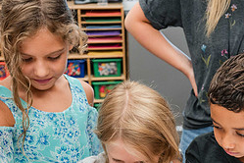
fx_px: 508
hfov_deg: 26.7
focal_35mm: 75
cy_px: 152
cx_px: 181
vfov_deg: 17.9
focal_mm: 30
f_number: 4
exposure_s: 1/125
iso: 1800
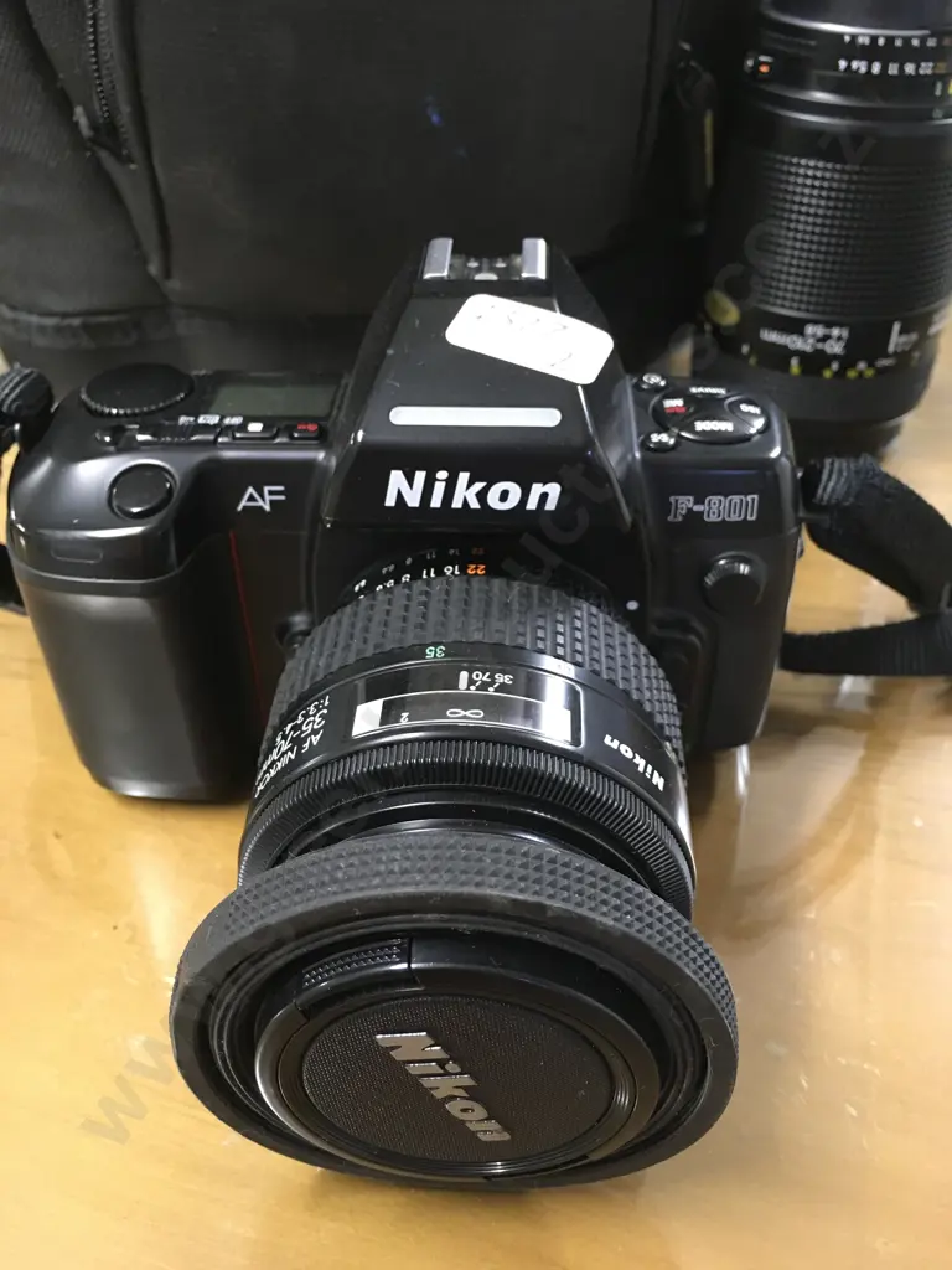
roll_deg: +0.3
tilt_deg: -38.5
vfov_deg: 61.7
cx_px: 476
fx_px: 1063
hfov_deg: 48.2
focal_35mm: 29
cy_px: 635
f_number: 2.2
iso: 200
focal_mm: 4.15
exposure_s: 1/20
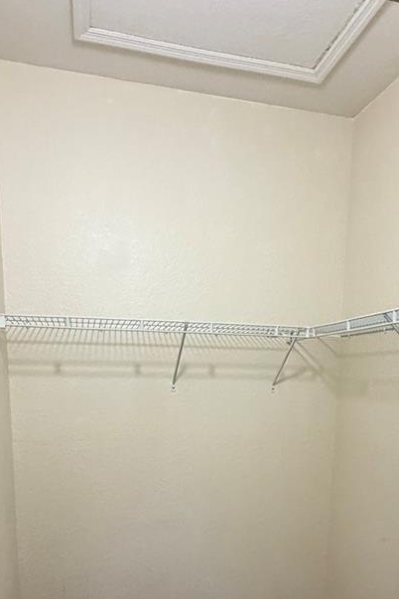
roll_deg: -1.1
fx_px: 482
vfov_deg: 59.6
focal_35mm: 29
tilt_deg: -7.8
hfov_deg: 44.9
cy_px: 463
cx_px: 211
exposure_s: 1/120
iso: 320
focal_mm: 2.22
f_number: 2.2
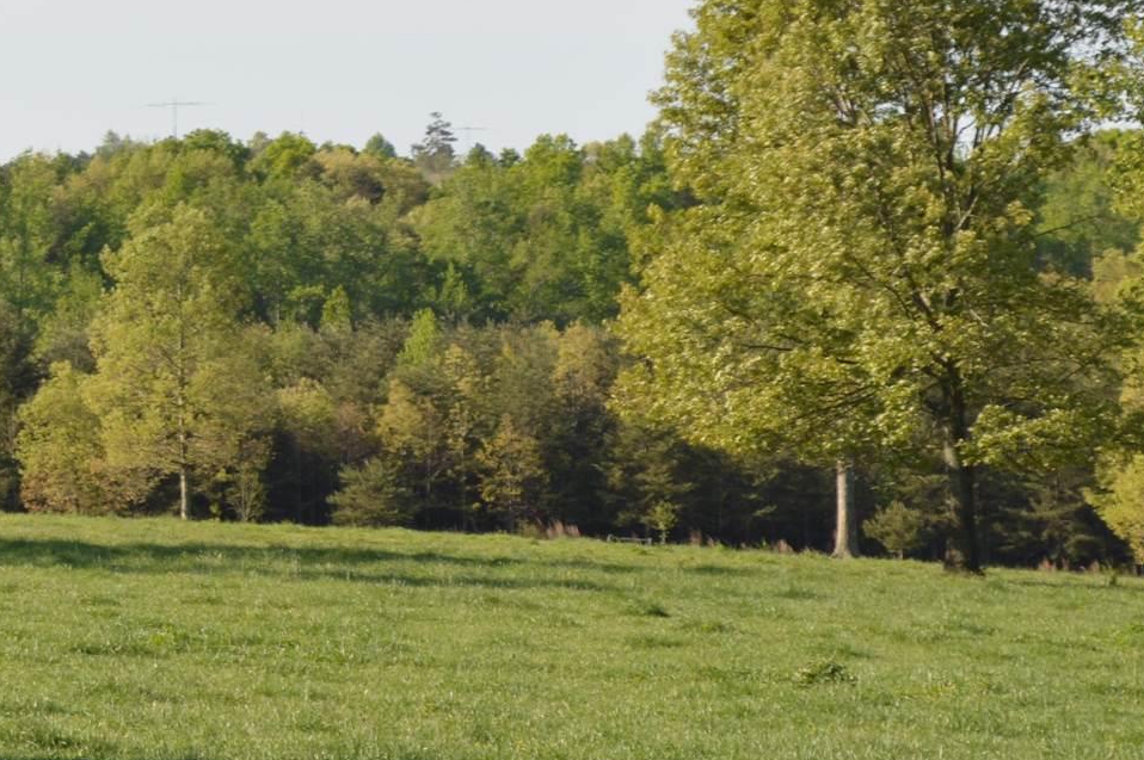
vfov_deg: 5.2
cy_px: 278
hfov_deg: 7.8
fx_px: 8401
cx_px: 282
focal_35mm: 265
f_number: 7.1
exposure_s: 1/200
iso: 100
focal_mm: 55
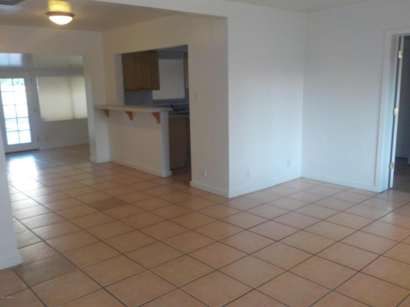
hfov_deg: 60.0
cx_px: 205
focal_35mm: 30
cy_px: 154
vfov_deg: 46.8
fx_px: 355
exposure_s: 1/30
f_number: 3.3
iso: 320
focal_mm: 4.1
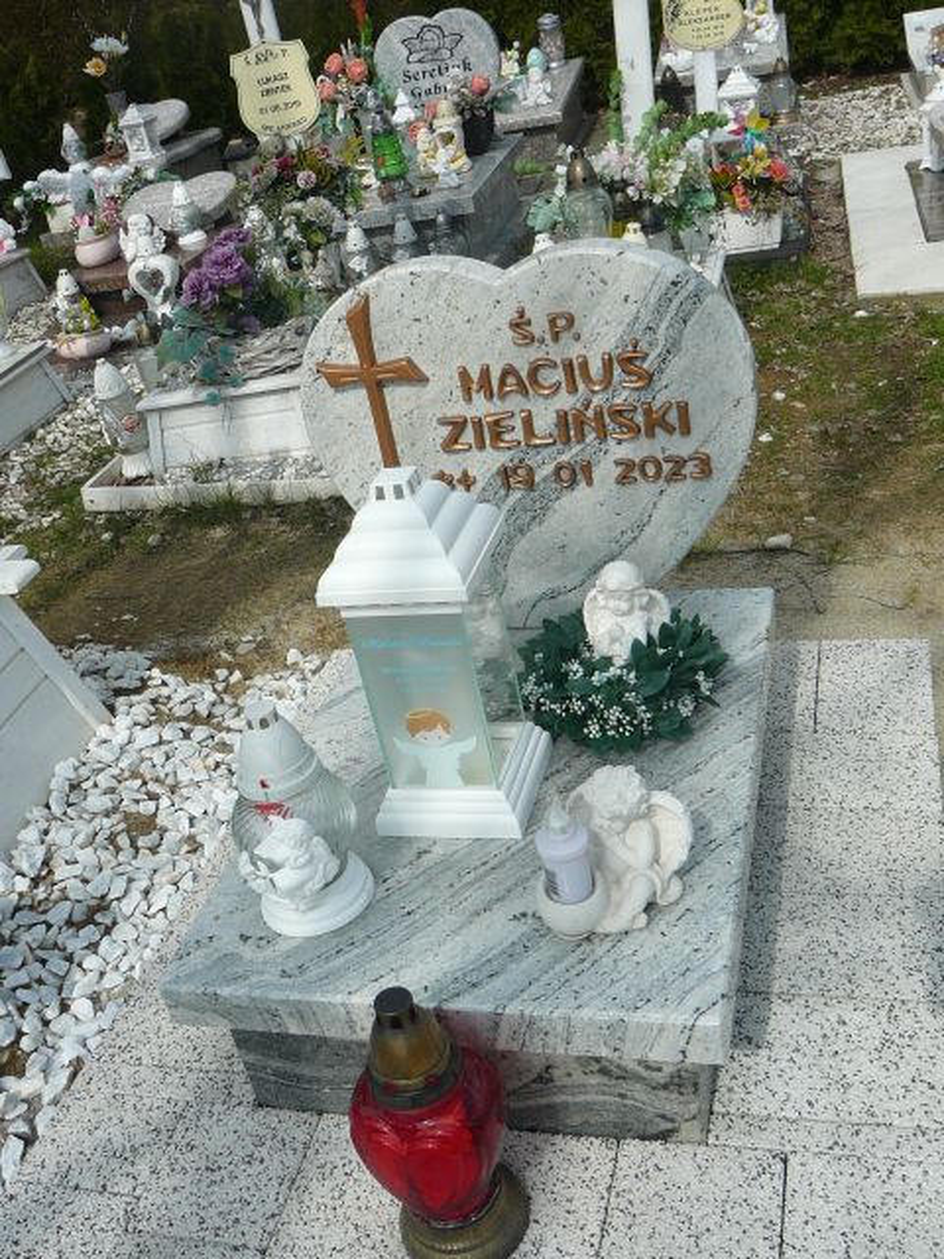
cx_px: 472
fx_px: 1273
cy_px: 630
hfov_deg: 40.7
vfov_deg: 52.6
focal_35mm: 35
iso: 80
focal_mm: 5.2
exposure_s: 1/500
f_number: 5
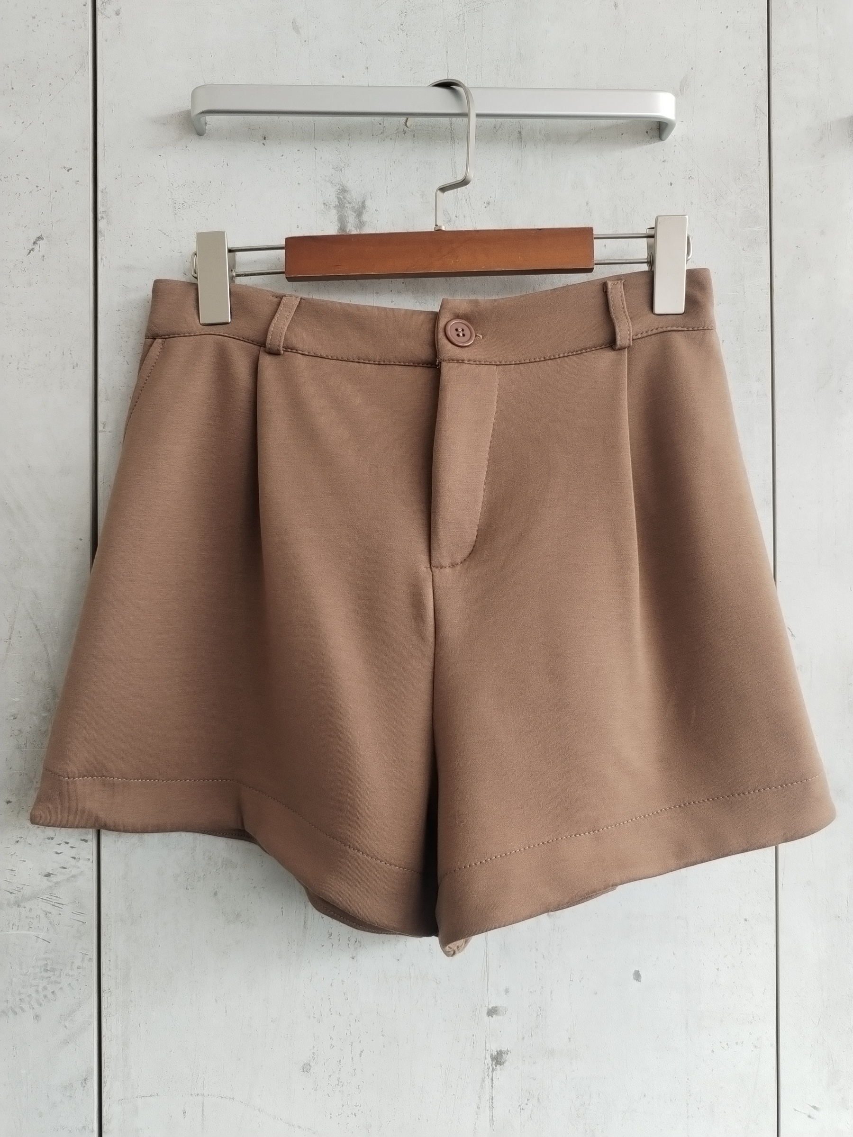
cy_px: 568
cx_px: 426
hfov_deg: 48.2
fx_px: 953
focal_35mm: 29
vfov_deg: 61.7
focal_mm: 4.75
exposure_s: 1/100
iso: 208
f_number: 1.8
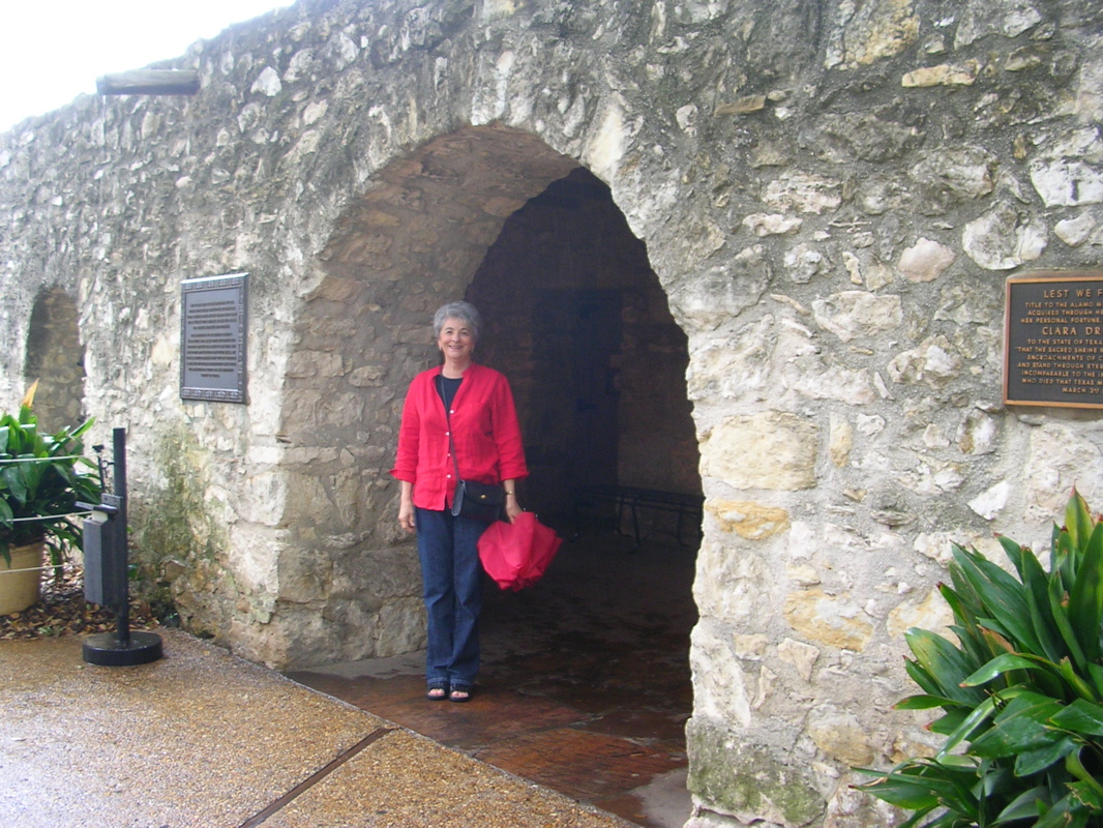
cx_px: 552
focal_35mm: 38
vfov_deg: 37.7
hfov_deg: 49.0
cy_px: 414
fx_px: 1211
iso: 50
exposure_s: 1/6.6
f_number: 2.8
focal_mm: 5.8
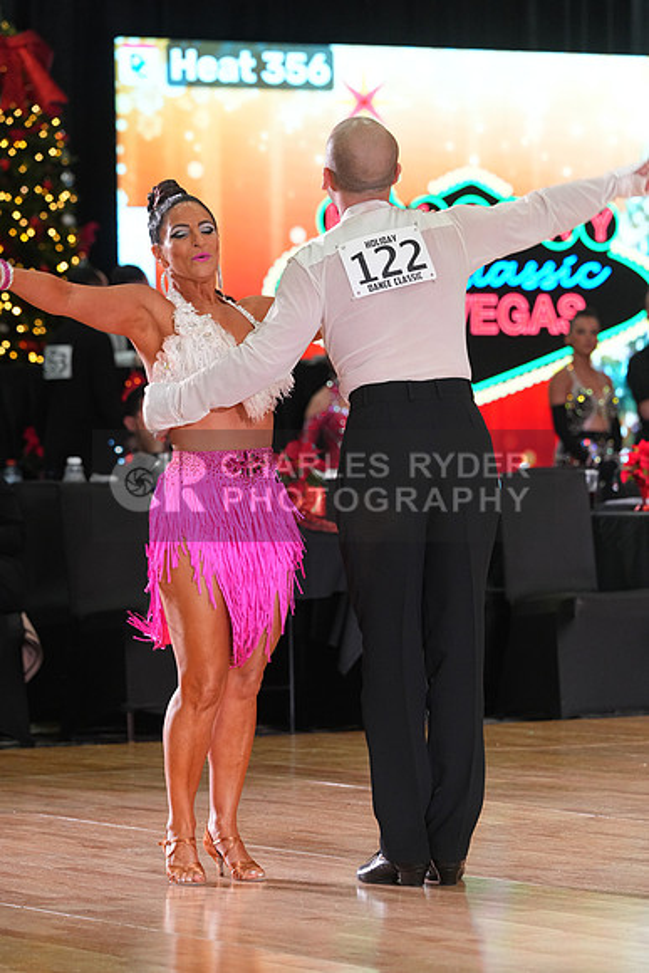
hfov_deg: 8.3
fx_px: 4486
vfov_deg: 12.4
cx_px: 324
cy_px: 486
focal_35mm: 166
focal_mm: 166
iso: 2500
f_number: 5
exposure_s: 1/200
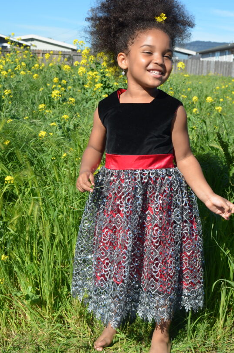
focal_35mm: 53
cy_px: 190
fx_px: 519
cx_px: 105
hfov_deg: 25.4
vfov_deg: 37.6
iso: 100
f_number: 8
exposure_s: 1/250
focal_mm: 28
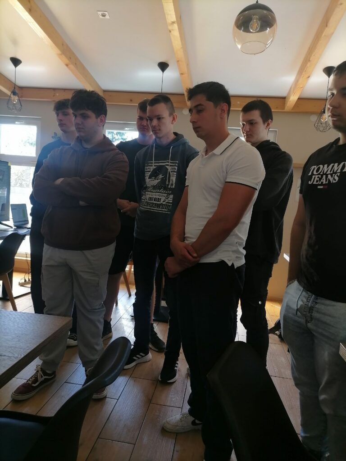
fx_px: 347
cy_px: 230
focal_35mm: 26
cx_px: 173
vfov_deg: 67.3
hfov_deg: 53.1
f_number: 1.8
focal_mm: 5.4
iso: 50
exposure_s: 1/50
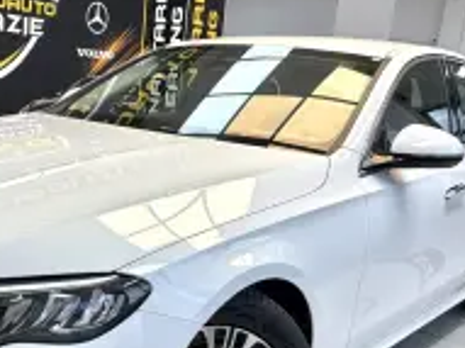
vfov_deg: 28.9
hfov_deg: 38.3
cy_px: 282
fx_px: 658
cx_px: 139
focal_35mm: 49
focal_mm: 5.96
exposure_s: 1/149
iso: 32
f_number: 1.6
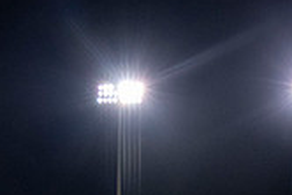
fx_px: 682
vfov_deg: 14.6
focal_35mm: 84
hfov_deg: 23.9
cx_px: 215
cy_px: 335
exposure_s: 1/500
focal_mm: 24
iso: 2000
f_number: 4
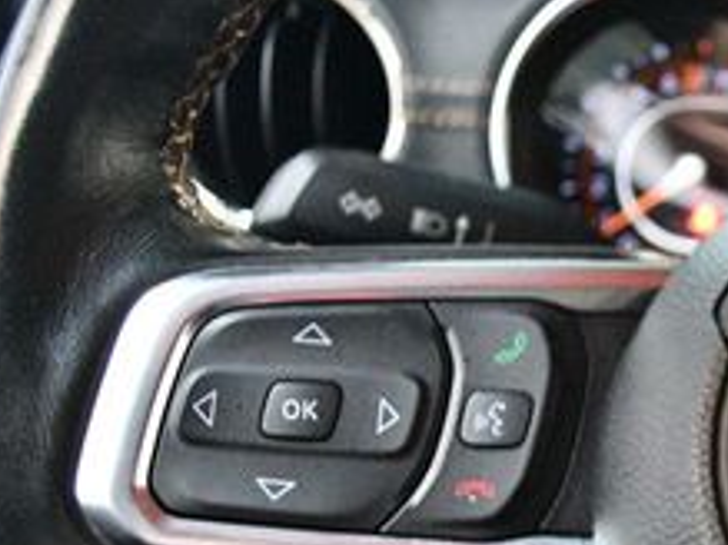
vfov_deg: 18.9
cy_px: 538
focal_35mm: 76
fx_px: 1597
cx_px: 1011
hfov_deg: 22.3
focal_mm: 18
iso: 7200
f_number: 3.5
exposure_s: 1/60
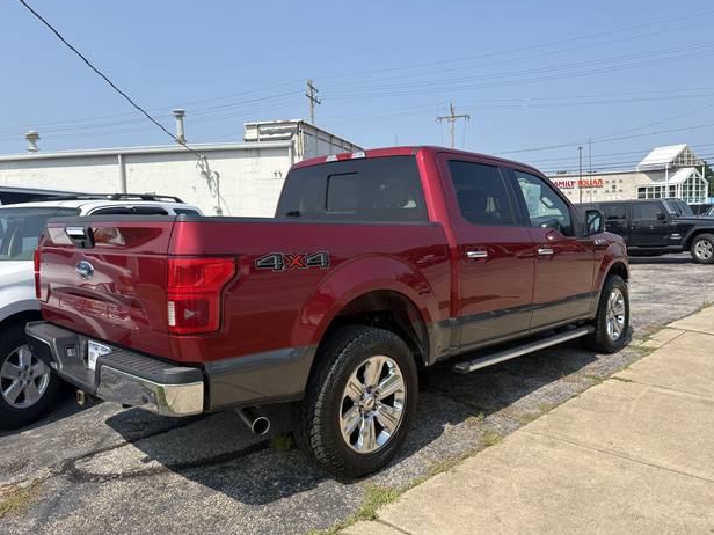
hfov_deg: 65.3
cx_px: 354
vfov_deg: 51.4
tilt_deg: -0.1
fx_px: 557
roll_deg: +0.3
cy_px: 264
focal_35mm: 27
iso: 50
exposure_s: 1/2865
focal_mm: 5.96
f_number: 1.6
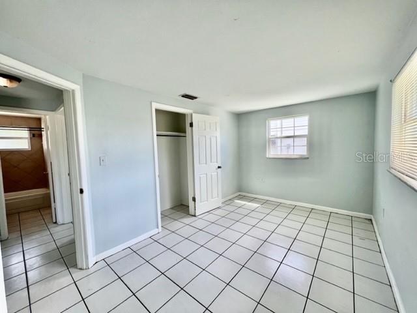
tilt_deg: -4.0
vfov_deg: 89.9
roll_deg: +1.8
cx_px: 208
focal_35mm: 13
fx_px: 157
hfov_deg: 106.2
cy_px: 156
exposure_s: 1/122
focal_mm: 1.57
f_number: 1.8
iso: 50
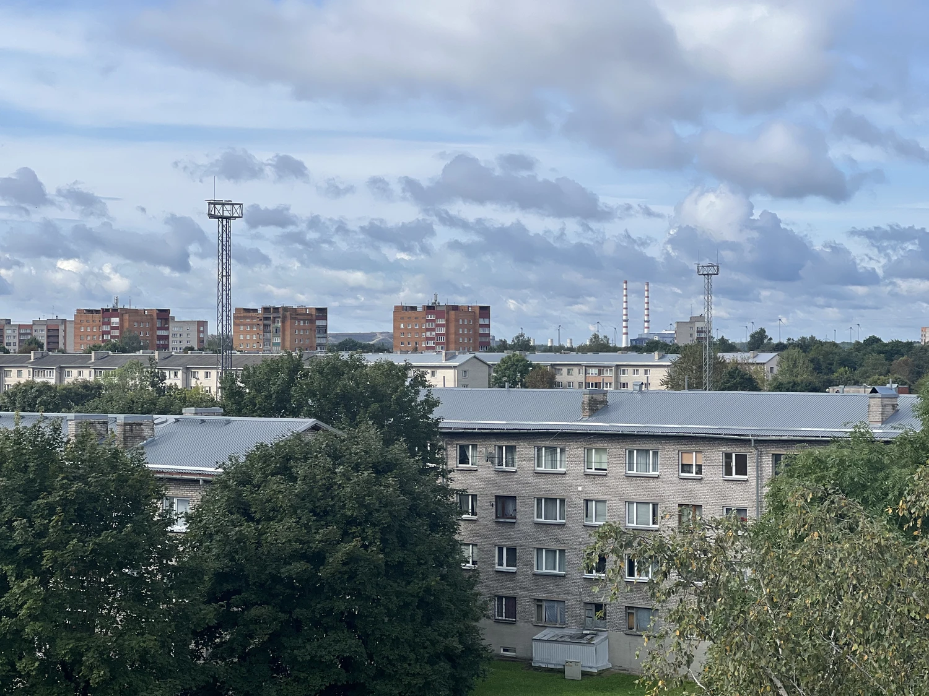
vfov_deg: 19.1
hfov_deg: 25.3
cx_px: 464
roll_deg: -0.1
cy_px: 348
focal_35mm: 77
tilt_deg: +0.8
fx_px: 2066
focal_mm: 9
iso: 32
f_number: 2.8
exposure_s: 1/708
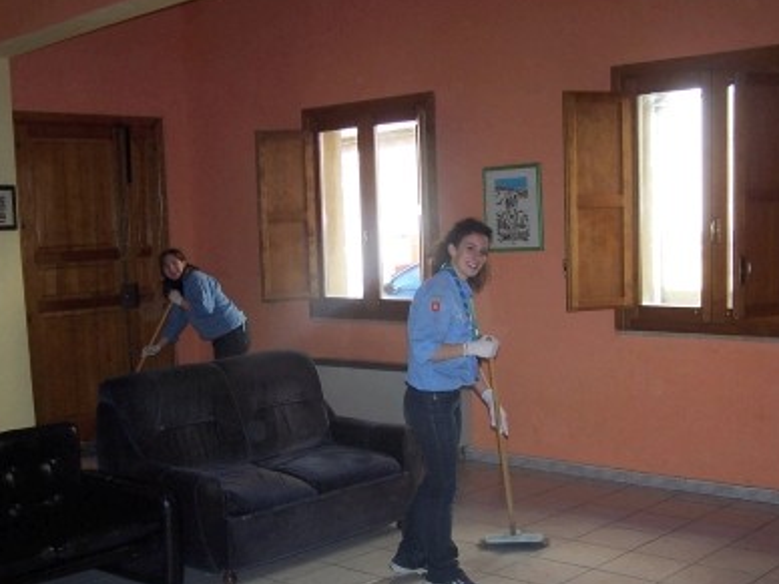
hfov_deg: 38.9
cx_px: 373
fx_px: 1103
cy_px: 366
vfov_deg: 29.6
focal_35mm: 49
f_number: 2.8
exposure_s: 1/60
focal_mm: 6.3
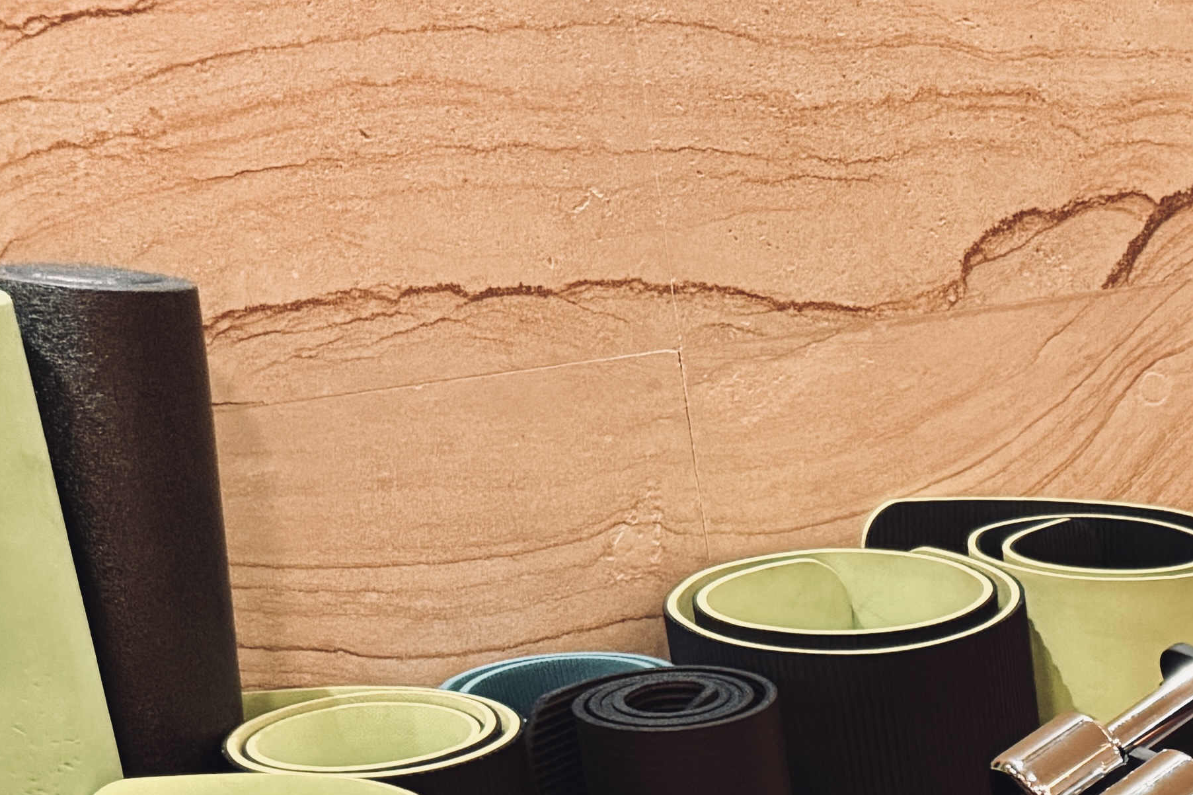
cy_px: 1388
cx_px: 1534
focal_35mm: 79
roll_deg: -1.5
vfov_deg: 15.2
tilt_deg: -31.1
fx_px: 2618
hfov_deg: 22.9
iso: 640
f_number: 1.78
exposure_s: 1/33
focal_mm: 6.76
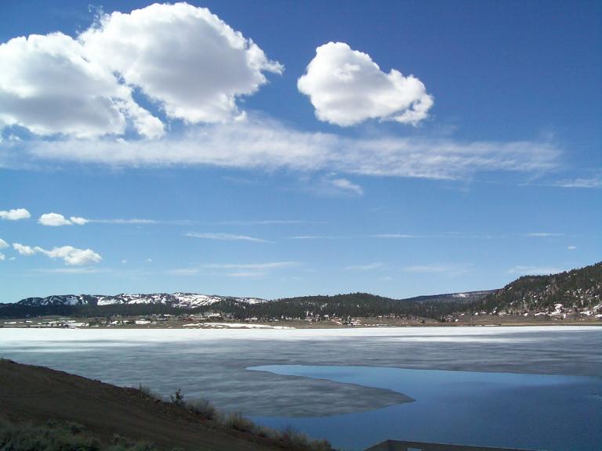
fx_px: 626
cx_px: 301
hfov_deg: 51.4
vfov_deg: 39.7
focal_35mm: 36
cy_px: 226
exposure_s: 1/711
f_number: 4.8
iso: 80
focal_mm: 6
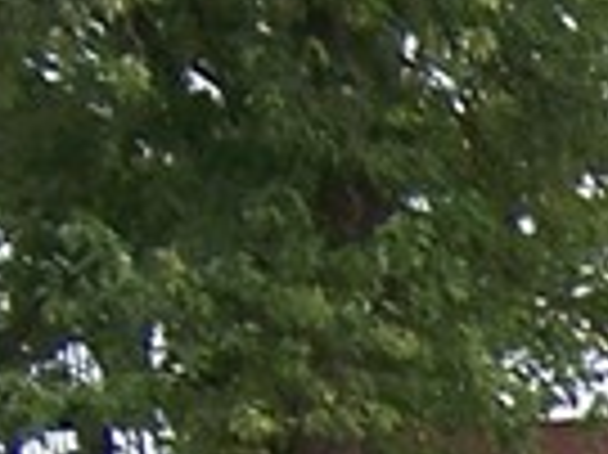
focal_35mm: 175
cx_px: 1356
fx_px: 3071
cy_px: 1259
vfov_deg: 7.6
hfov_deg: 10.1
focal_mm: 3.8
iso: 64
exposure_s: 1/200
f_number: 2.8
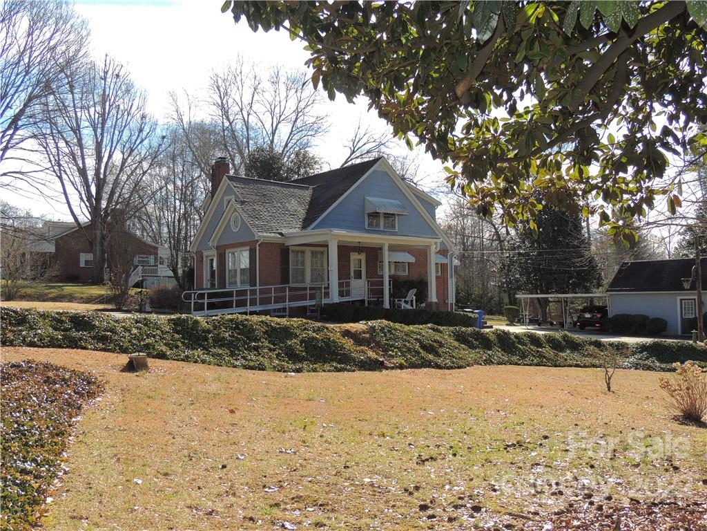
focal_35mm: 33
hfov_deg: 55.4
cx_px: 354
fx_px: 674
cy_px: 266
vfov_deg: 42.9
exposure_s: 1/640
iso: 100
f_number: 3.2
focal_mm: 5.8
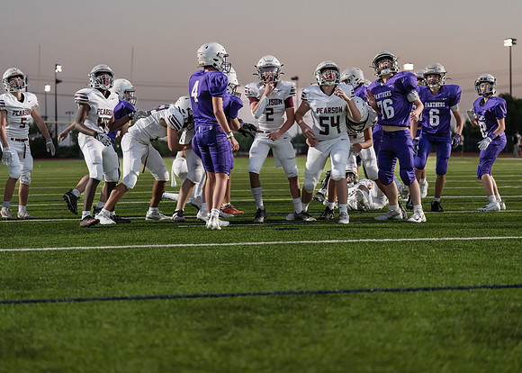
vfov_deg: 15.9
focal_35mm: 90
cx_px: 261
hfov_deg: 22.1
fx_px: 1336
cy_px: 189
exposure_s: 1/1250
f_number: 2.8
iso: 3200
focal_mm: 84
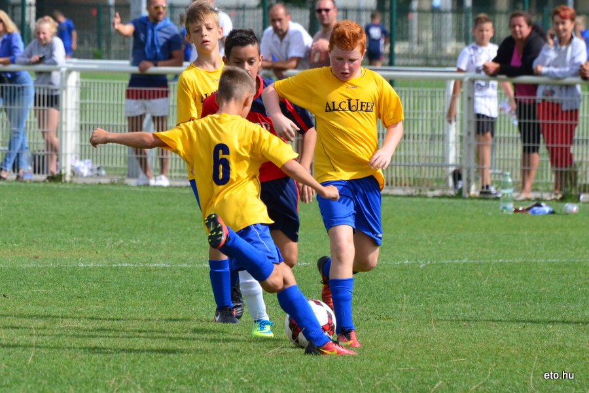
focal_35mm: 405
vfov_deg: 3.4
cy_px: 196
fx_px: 6629
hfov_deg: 5.1
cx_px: 294
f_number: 9
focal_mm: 270
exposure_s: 1/5000
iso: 2500
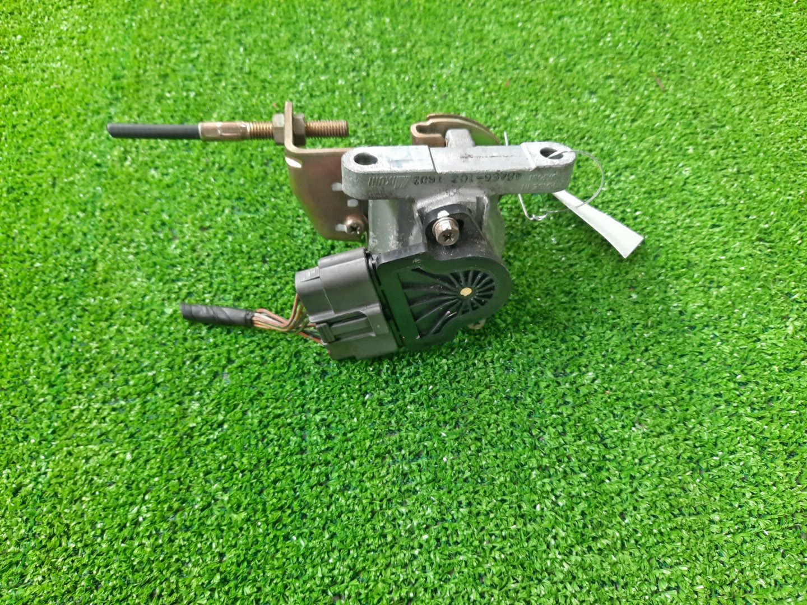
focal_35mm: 25
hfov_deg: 69.4
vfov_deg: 54.9
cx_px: 404
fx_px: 583
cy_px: 302
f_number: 2
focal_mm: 4.6
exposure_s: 1/50
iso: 183
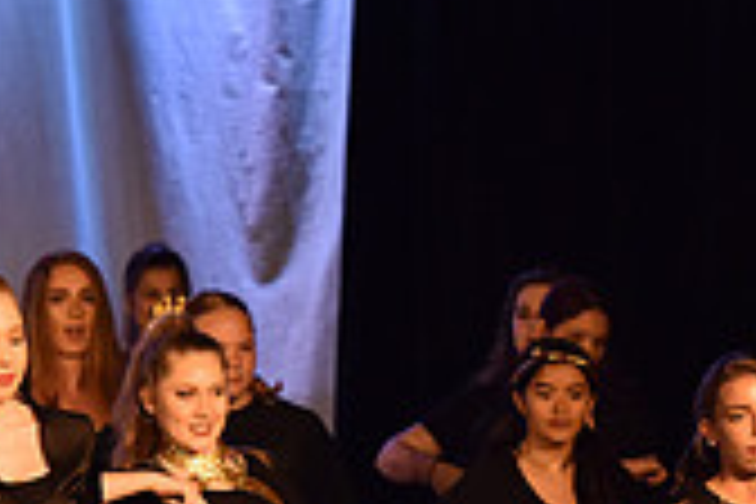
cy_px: 727
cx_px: 81
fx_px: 8399
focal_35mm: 400
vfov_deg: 3.4
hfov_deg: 5.1
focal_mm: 116
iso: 2000
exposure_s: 1/320
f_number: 4
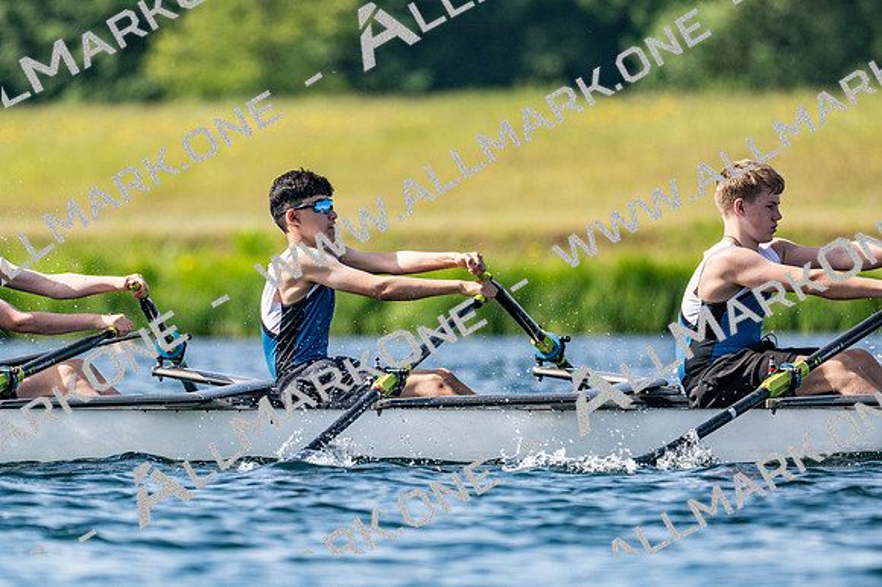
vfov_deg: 2.3
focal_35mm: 600
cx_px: 441
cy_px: 294
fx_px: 14691
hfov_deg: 3.4
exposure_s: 1/2500
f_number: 4.5
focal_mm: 400
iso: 250
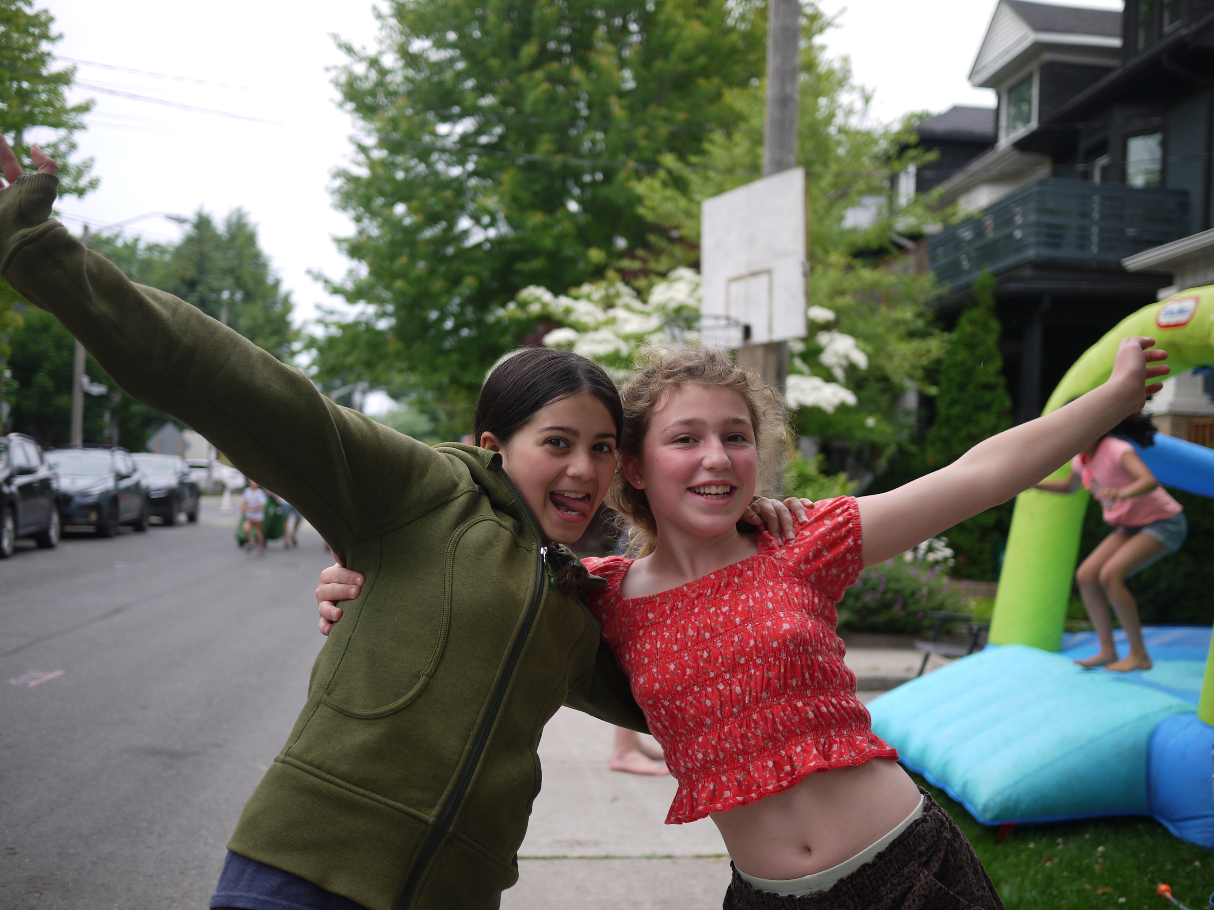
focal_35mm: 40
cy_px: 455
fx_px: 1403
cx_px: 607
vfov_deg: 36.0
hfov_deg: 46.8
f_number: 1.8
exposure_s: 1/640
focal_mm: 20
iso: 100
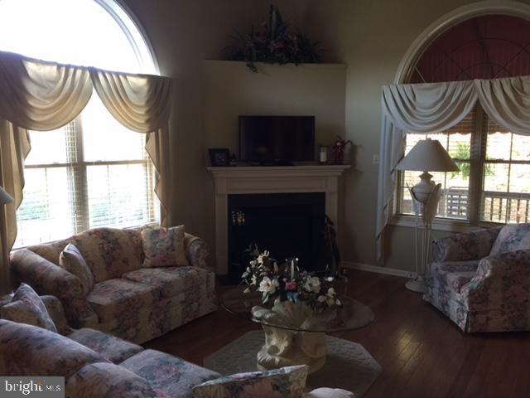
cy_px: 199
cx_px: 265
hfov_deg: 61.7
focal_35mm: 29
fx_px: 444
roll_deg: +0.4
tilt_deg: -7.8
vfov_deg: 48.2
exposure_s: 1/15
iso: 50
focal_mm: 4.15
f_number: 2.2
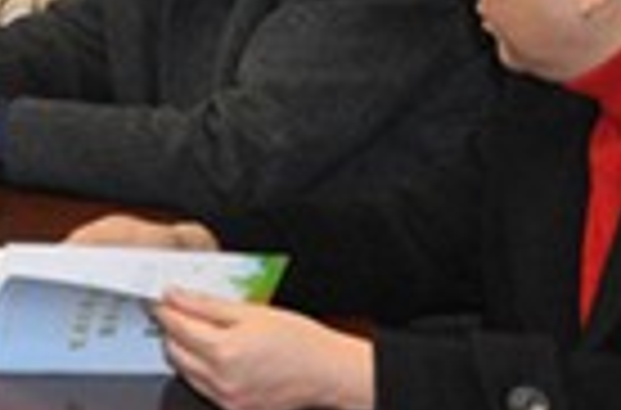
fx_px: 3146
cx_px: -896
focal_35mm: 183
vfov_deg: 7.3
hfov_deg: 9.8
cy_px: -189
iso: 2000
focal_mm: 24
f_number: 7.1
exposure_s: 1/200
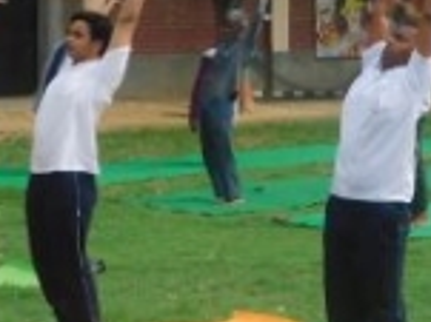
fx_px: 1903
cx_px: 625
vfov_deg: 9.7
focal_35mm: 153
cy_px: 128
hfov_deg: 12.4
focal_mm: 6.3
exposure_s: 1/800
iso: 125
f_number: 3.5
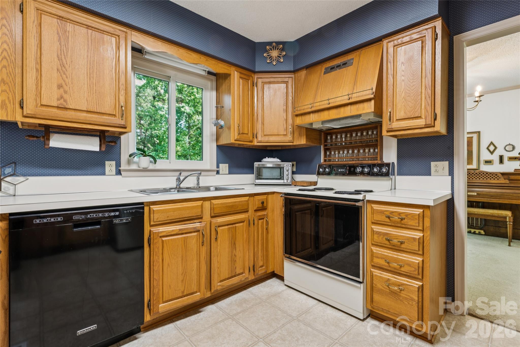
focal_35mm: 17
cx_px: 260
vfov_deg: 71.1
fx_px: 243
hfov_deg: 94.0
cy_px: 174
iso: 100
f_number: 13
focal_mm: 16.8
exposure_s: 2
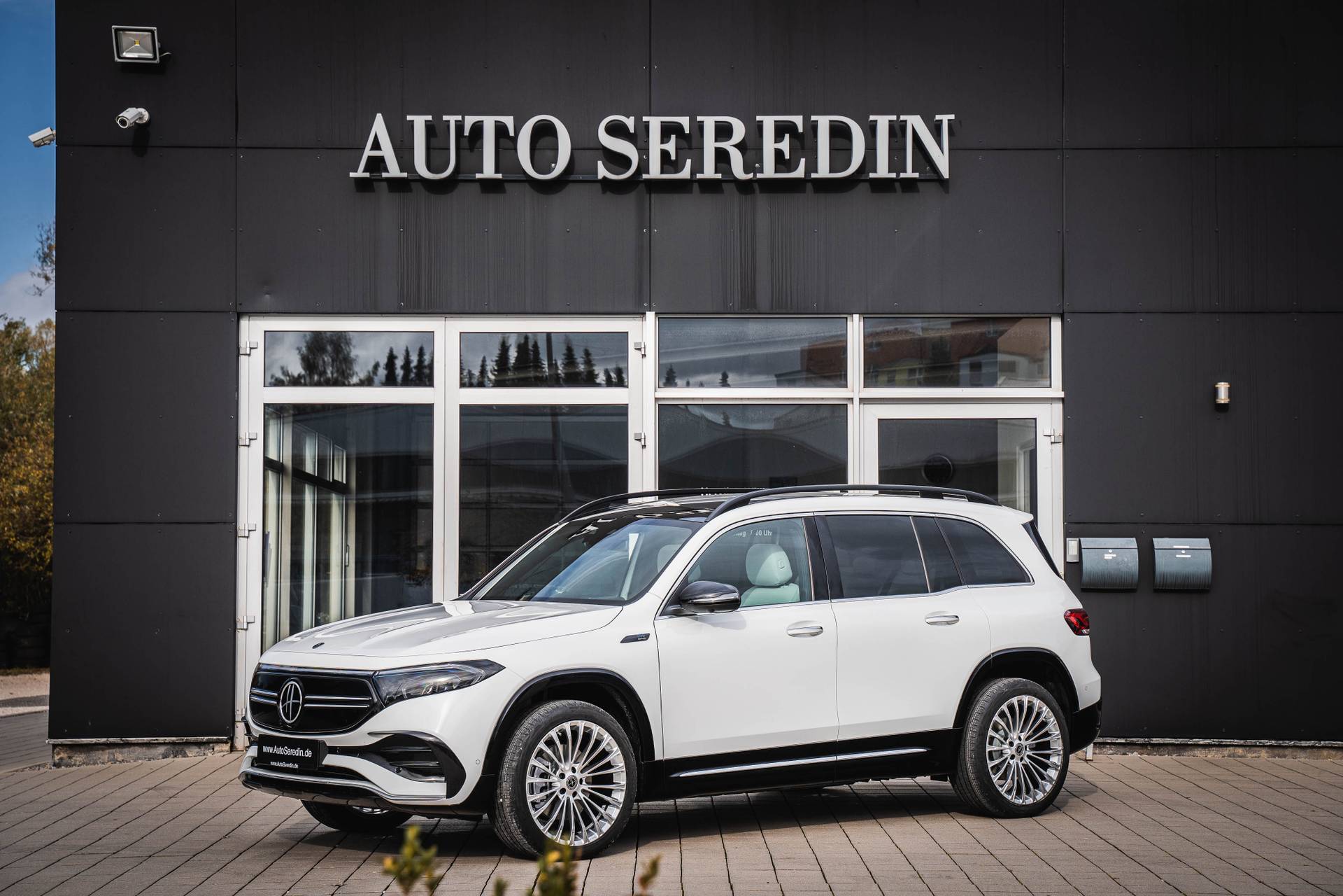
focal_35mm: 67
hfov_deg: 30.1
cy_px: 448
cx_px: 672
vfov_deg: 20.3
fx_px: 2499
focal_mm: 67
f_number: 6.3
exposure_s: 1/200
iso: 250
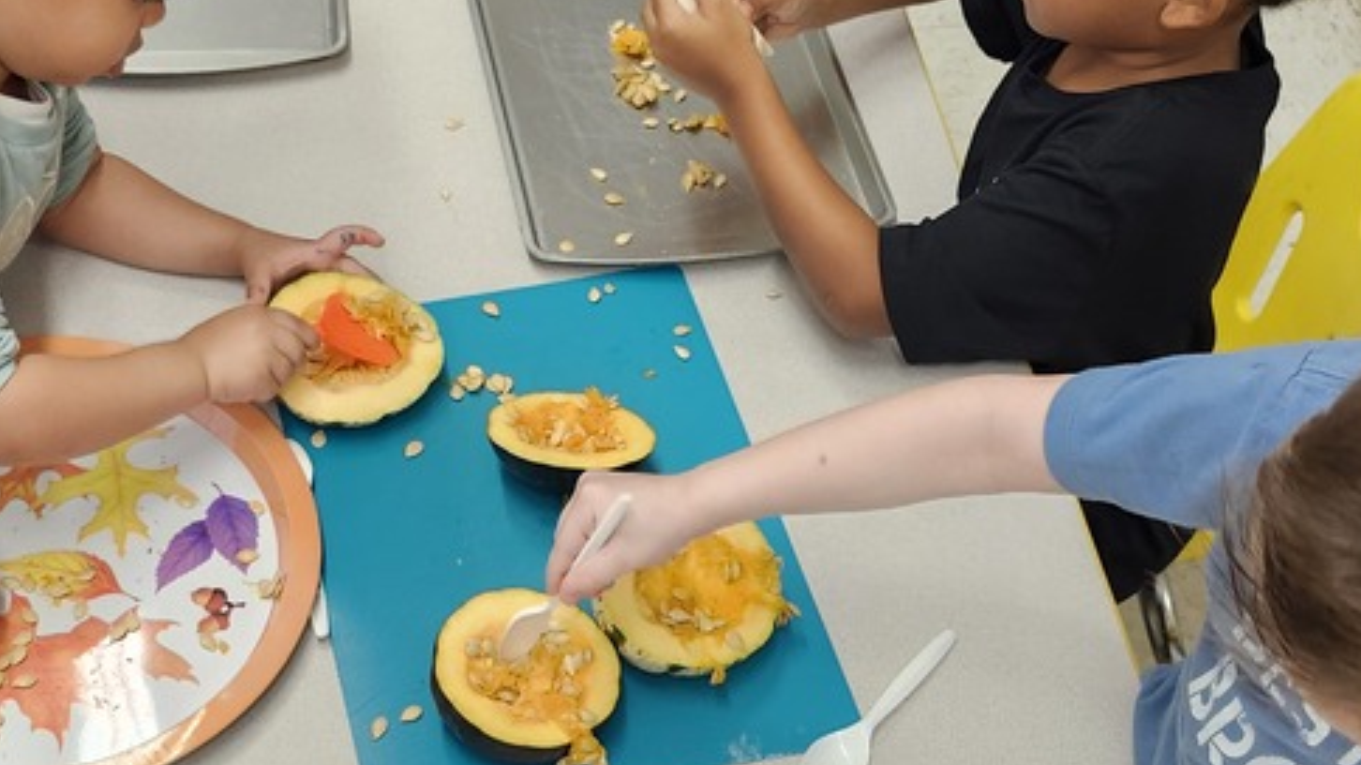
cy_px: 520
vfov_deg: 22.5
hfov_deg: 38.9
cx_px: 492
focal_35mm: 53
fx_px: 1912
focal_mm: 5.54
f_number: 1.8
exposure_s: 1/120
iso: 250
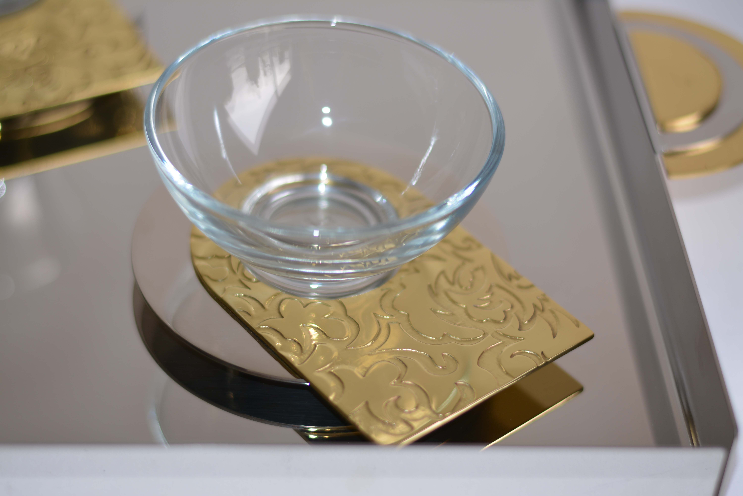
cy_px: 248
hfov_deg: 27.0
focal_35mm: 75
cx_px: 372
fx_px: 1548
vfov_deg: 18.2
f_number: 2
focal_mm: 50
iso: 100
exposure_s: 1/200
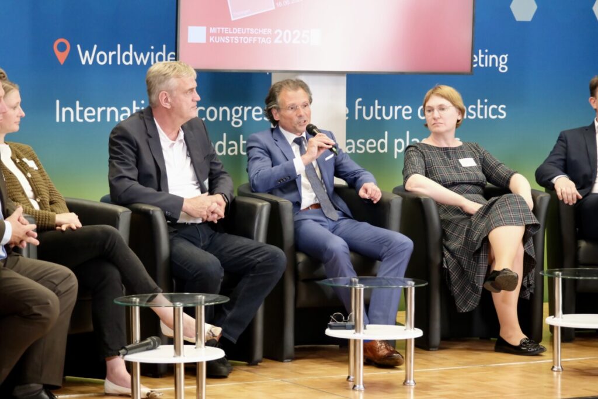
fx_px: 1993
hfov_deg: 17.1
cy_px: 200
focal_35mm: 120
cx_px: 299
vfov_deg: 11.4
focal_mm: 80
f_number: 4
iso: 3200
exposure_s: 1/120
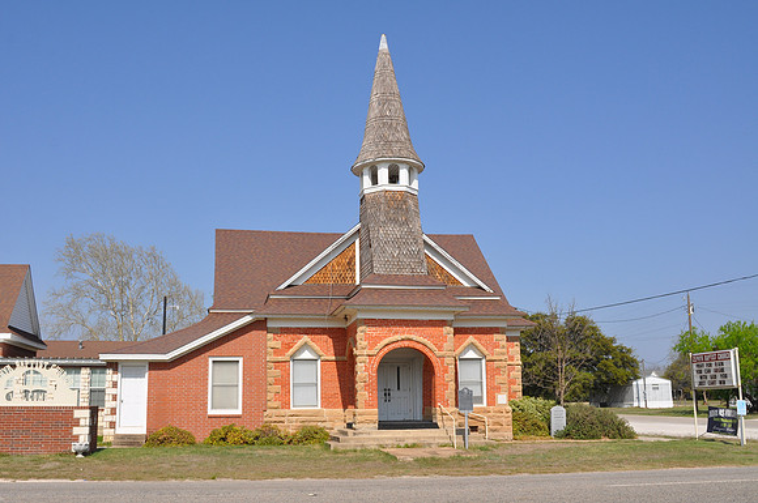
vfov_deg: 36.8
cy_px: 252
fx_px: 757
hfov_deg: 53.2
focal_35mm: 36
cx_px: 379
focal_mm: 24
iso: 200
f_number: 11
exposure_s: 1/500
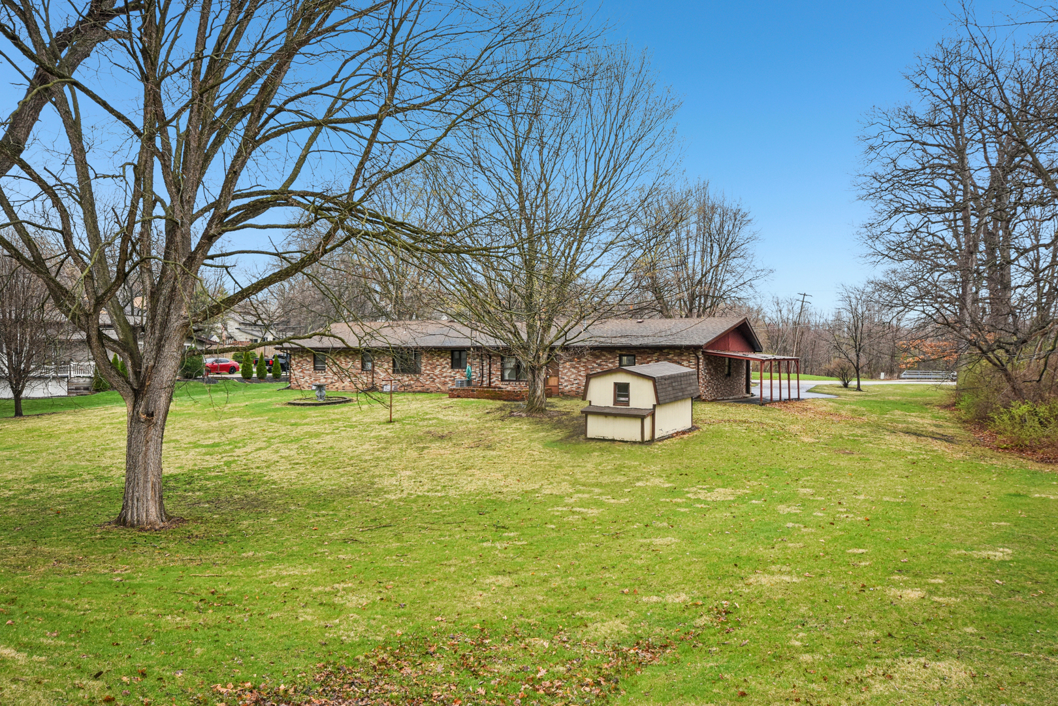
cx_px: 529
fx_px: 882
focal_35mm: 30
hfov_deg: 61.9
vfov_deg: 43.6
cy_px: 353
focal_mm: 20
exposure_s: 1/100
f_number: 8
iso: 400
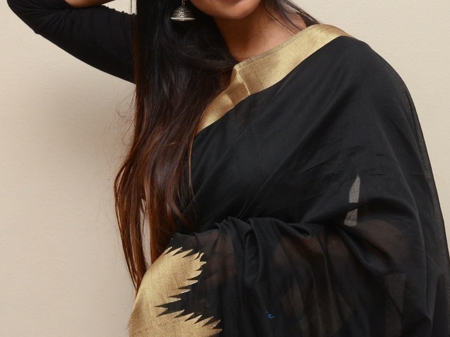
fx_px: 1430
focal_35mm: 110
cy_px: 163
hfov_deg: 17.9
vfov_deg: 13.5
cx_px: 226
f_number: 7.1
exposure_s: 1/125
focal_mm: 50
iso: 1000
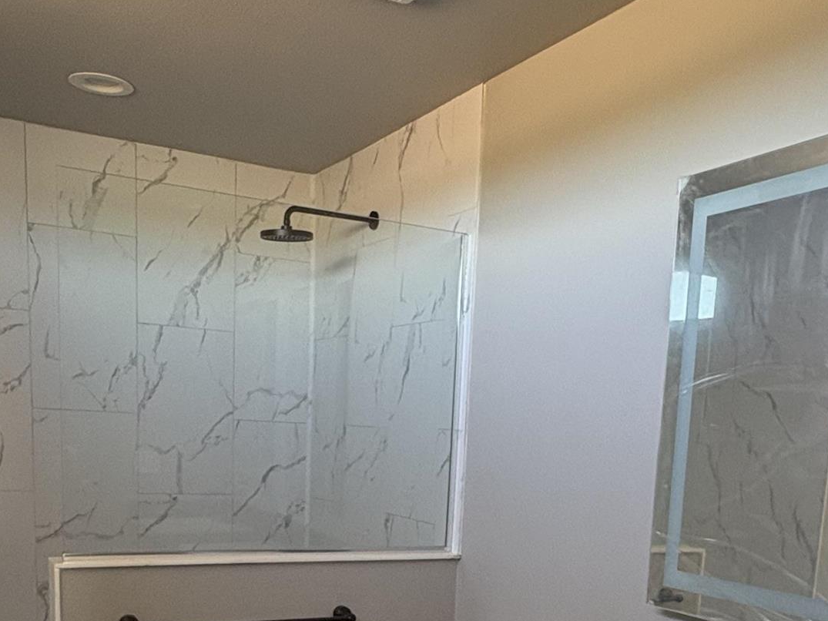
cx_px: 454
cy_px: 589
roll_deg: -2.3
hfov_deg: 46.7
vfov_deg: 33.5
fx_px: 957
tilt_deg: -10.3
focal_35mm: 40
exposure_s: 1/60
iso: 250
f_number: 2.2
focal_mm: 2.22
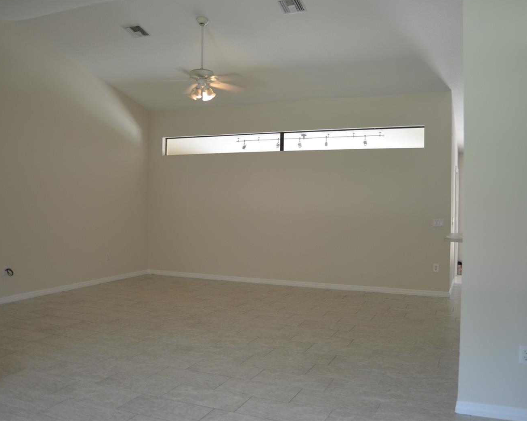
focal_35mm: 31
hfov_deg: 57.1
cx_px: 247
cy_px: 208
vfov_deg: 47.1
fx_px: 484
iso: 500
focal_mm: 18
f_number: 4
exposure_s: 1/60
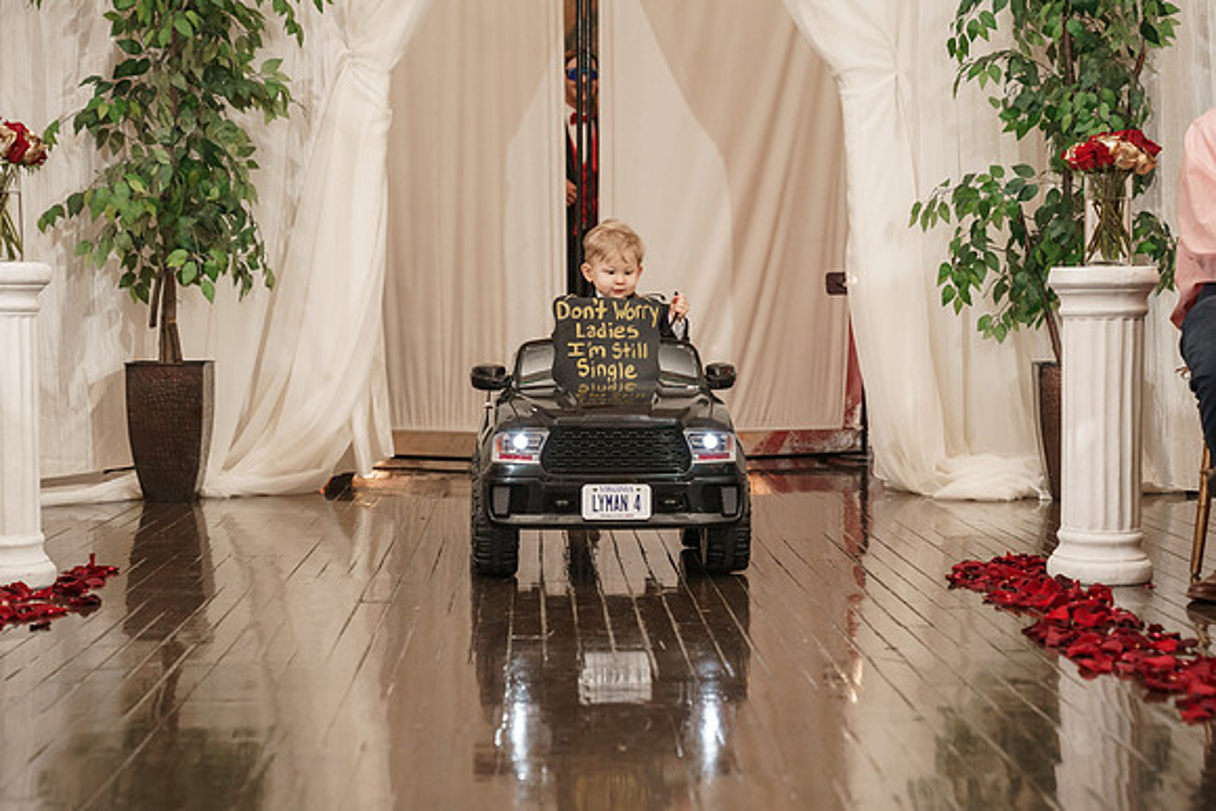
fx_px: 2720
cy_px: 430
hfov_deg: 25.2
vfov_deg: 17.0
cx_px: 684
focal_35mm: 81
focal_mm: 70
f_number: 4
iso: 2000
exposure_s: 1/160
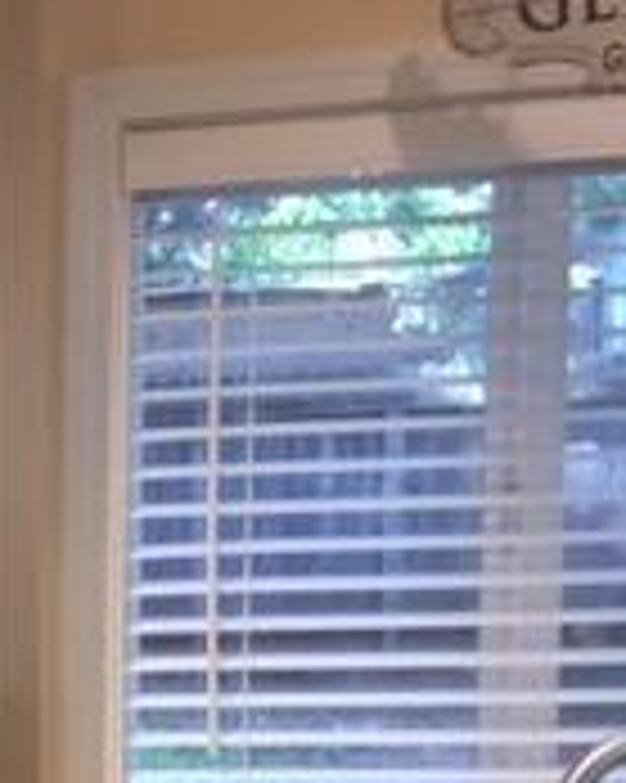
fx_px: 2411
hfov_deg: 12.9
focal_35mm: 104
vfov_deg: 17.9
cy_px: 824
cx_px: -626
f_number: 2.2
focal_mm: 4.15
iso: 40
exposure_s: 1/30
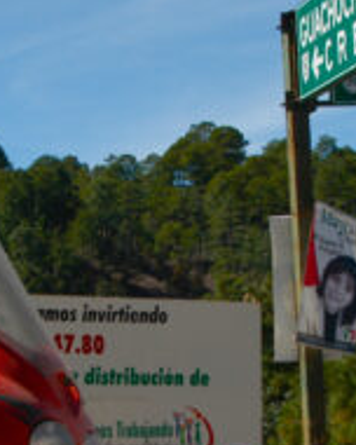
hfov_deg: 10.4
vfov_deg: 13.0
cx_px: 136
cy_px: 367
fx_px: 1949
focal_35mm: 148
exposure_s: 1/320
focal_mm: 26
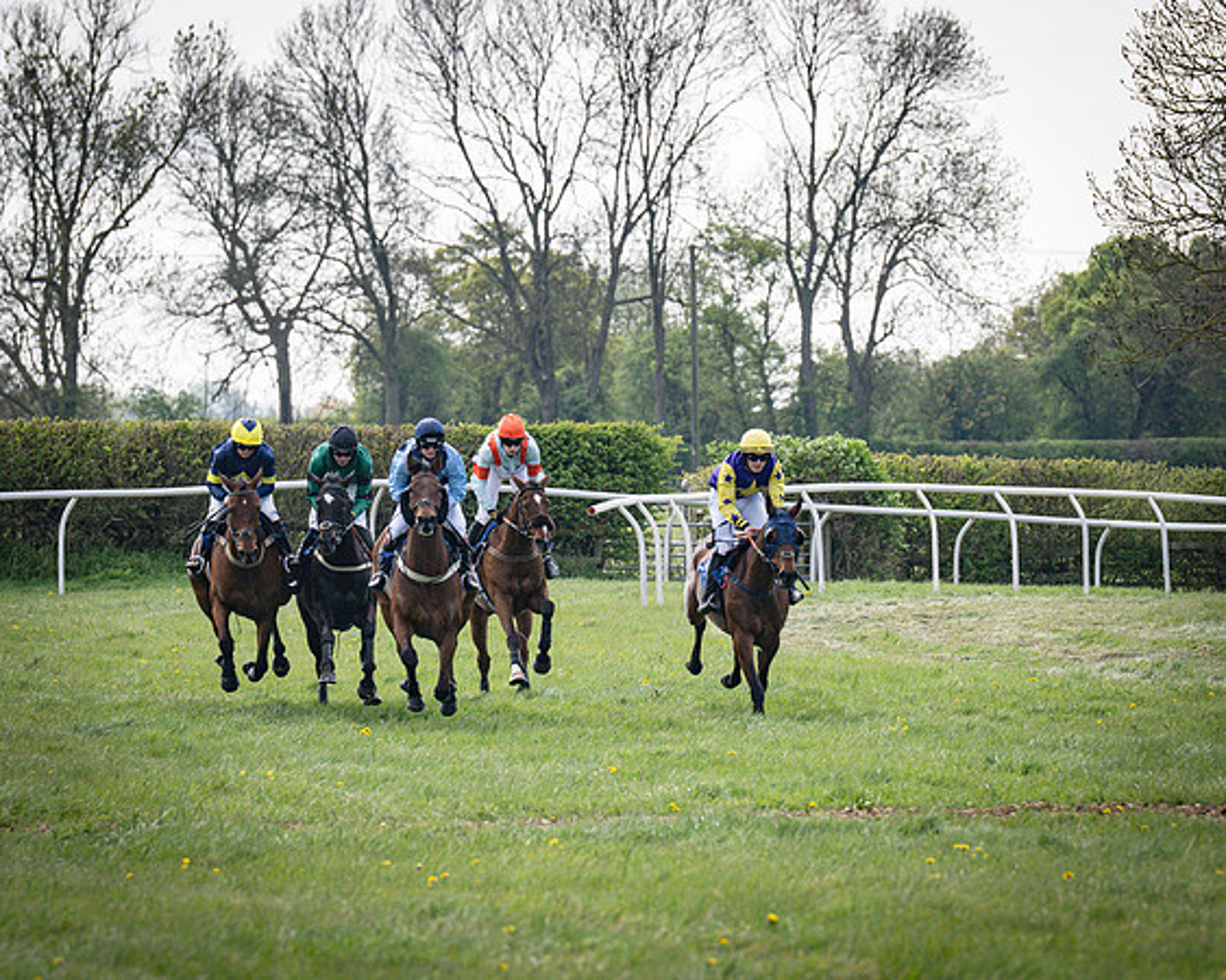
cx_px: 604
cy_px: 469
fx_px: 13671
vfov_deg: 4.1
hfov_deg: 5.1
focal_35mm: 377
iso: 400
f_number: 5
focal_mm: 200
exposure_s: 1/2500
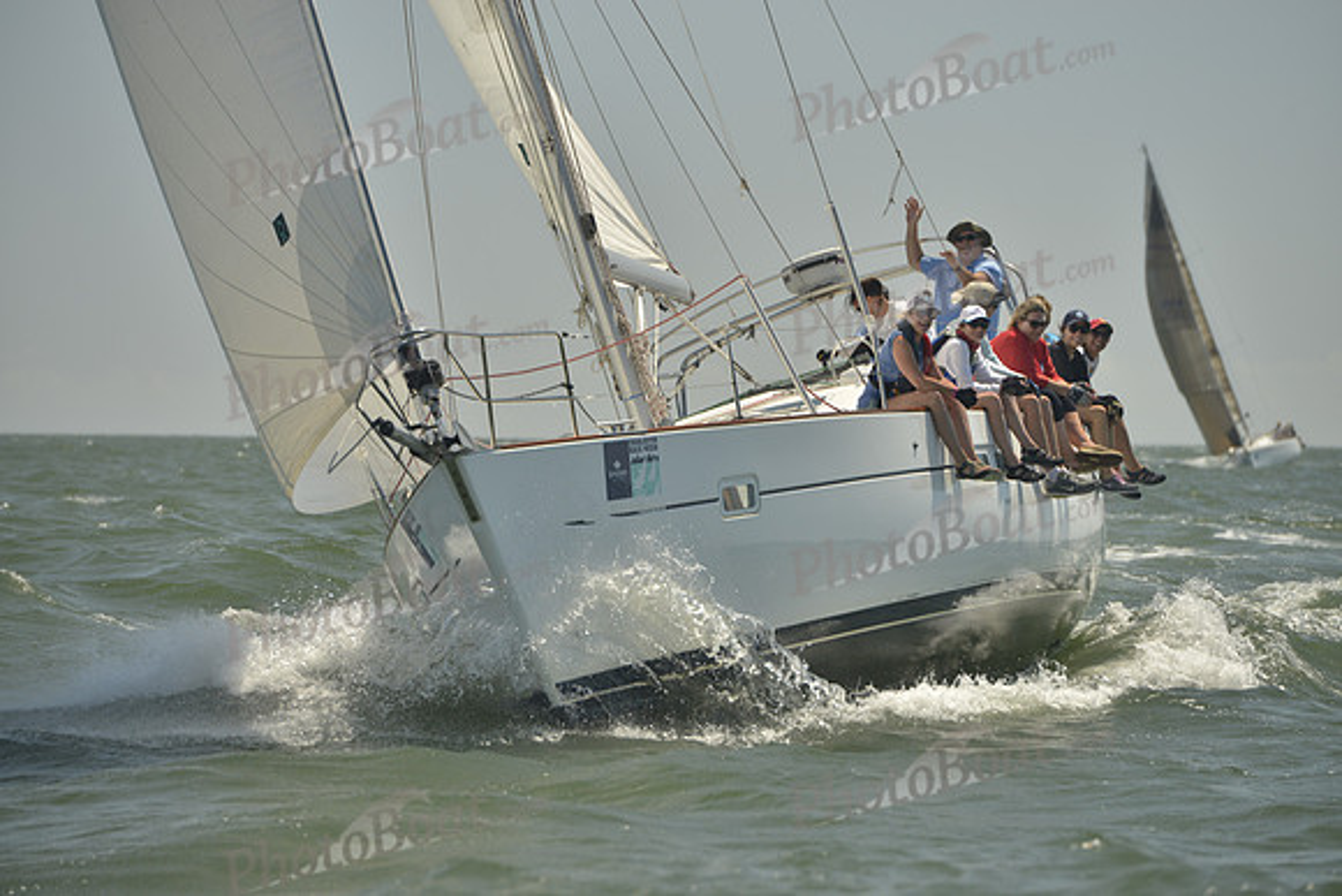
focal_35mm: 200
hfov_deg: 10.3
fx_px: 7457
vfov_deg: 6.9
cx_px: 671
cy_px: 448
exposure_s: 1/1000
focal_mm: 200
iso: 280
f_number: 7.1
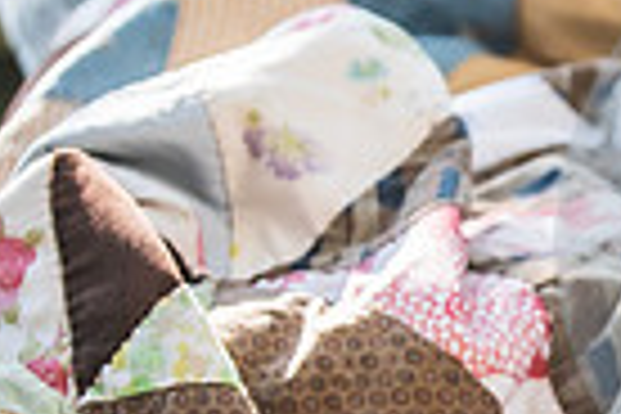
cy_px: 295
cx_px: 1282
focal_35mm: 451
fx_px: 7779
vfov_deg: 3.0
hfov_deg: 4.5
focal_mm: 105
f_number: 2.8
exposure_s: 1/400
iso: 100
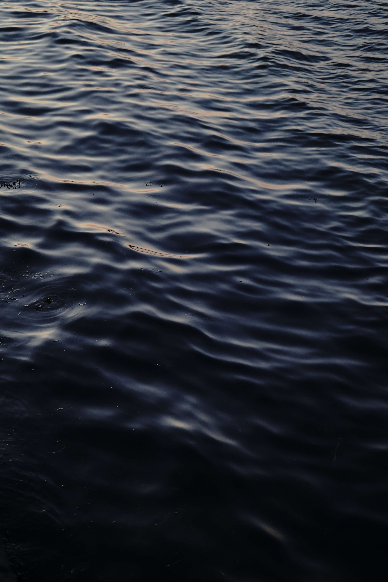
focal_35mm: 61
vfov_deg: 32.9
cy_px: 291
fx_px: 986
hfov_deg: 22.3
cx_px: 194
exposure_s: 1/200
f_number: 5.6
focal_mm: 61
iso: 640
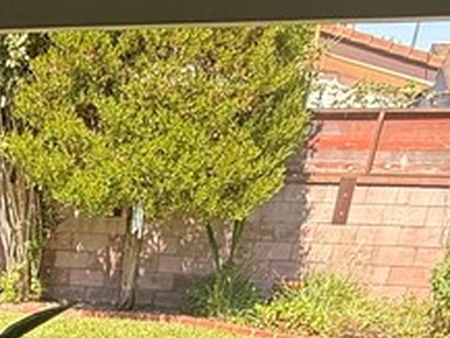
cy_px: 574
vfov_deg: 18.4
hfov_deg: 26.3
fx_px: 858
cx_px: -85
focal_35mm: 66
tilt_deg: -27.8
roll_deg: -0.3
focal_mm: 2.22
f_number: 2.2
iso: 64
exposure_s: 1/349
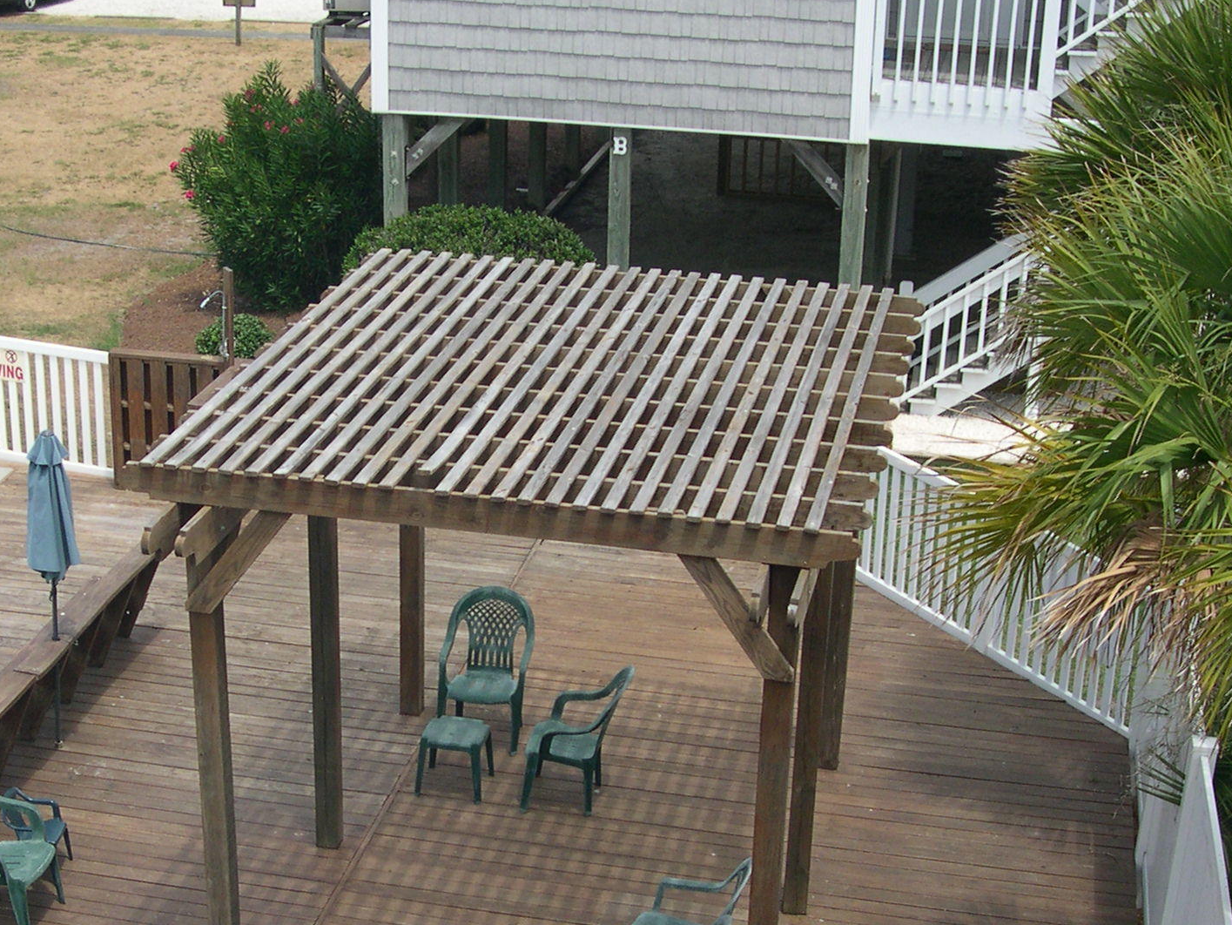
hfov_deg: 31.4
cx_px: 402
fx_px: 2172
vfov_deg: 23.9
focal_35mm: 61
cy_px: 643
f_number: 7.6
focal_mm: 8
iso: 141
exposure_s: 1/207
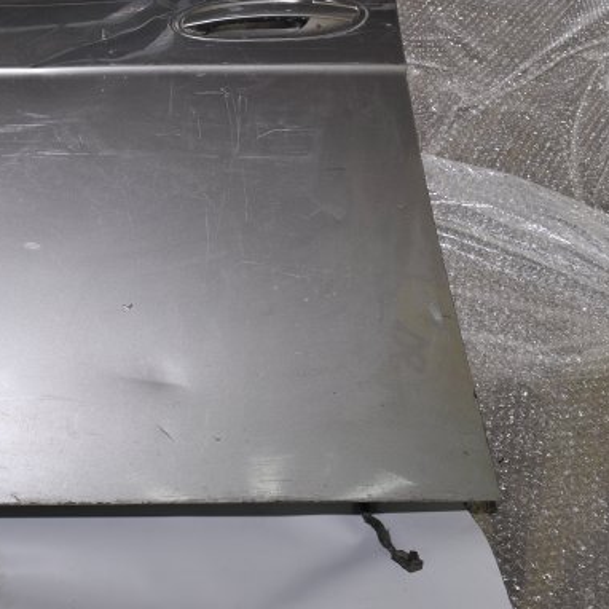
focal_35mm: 64
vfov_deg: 26.5
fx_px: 1274
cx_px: -59
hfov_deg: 25.0
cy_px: 142
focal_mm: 32
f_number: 8
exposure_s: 1/160
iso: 200
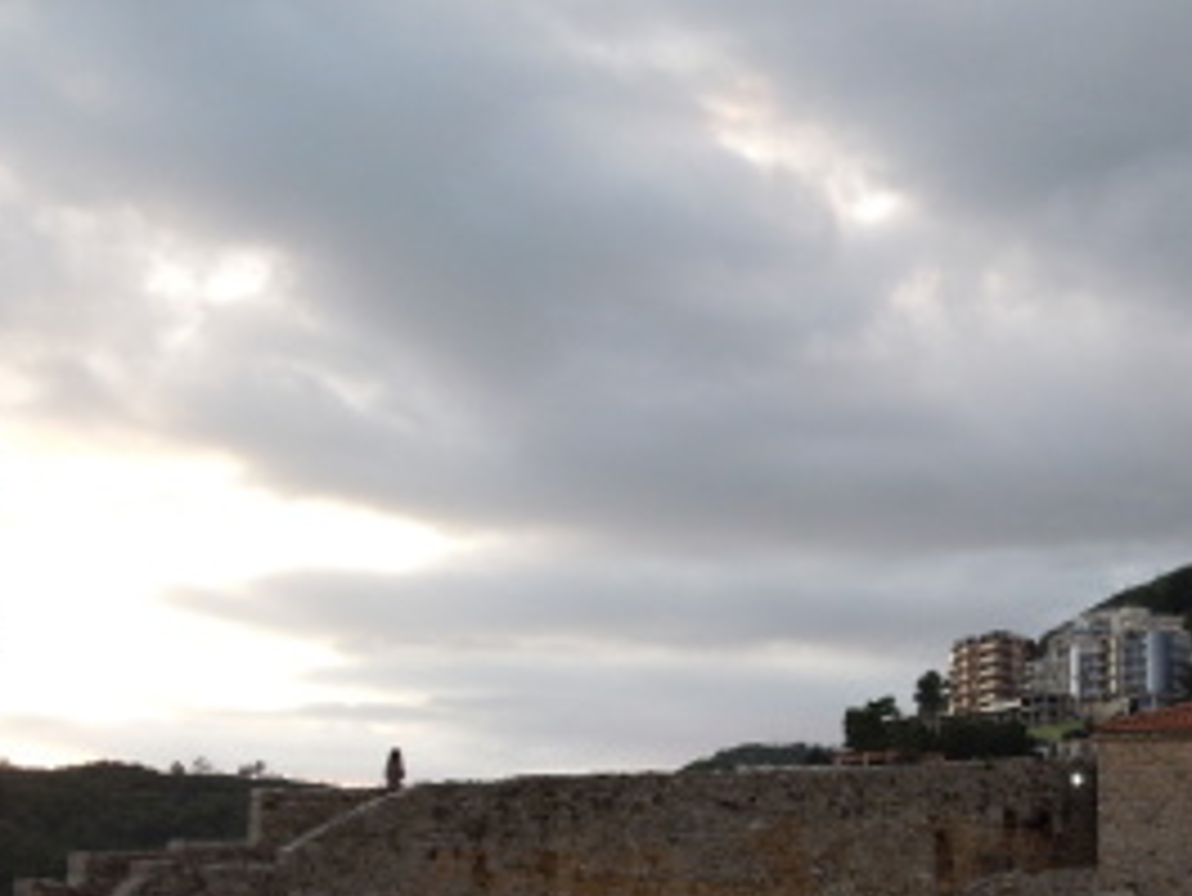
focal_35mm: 66
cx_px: 841
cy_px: 795
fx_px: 2274
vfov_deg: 21.8
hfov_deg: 29.1
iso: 100
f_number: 3.7
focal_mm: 6.3
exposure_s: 1/50
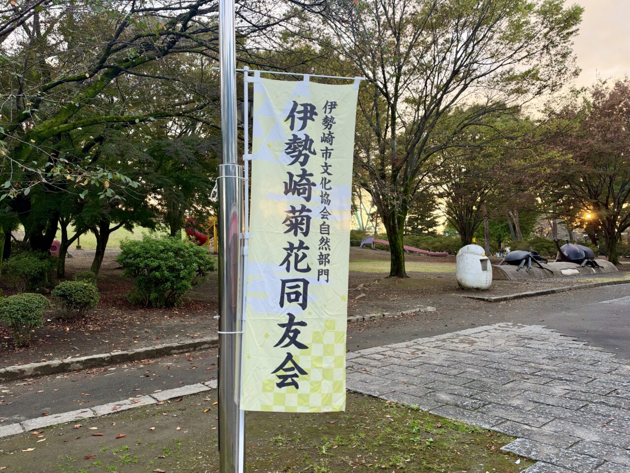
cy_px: 236
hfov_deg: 67.3
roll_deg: +1.4
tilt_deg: +3.0
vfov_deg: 53.1
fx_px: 473
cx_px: 315
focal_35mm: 26
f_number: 1.48
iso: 50
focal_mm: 6.93
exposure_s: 1/202
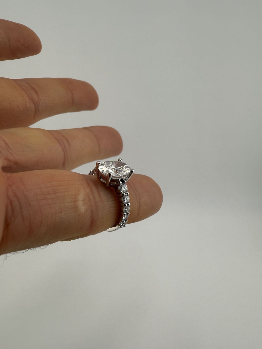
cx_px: 131
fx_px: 252
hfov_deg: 54.9
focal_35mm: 25
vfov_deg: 69.4
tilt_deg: -22.5
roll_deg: -0.5
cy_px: 174
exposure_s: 1/2053
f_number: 2.2
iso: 40
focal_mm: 2.22
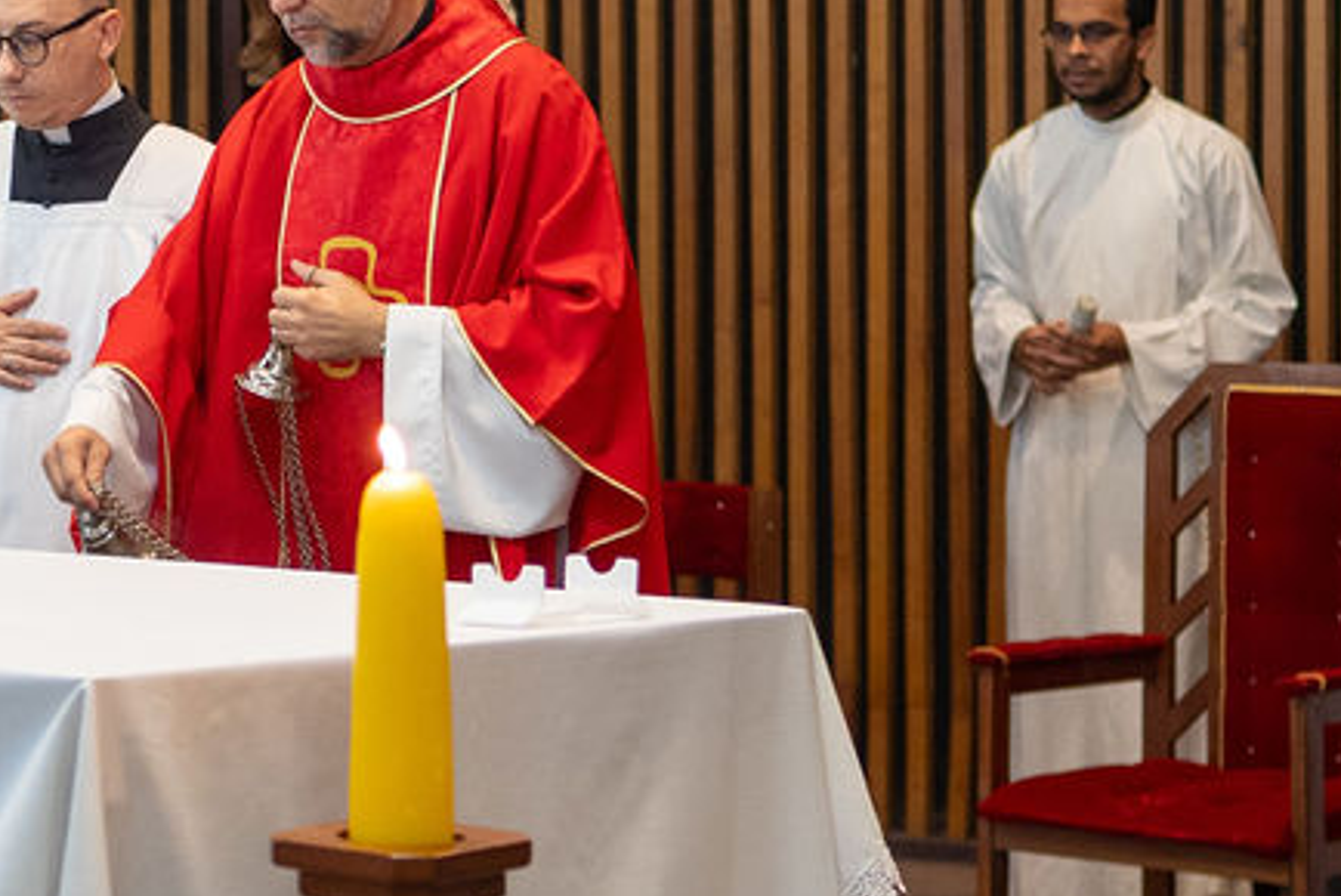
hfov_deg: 16.0
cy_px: 63
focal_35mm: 126
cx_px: 71
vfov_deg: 10.8
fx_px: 4696
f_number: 2
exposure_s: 1/160
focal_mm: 35
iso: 1000
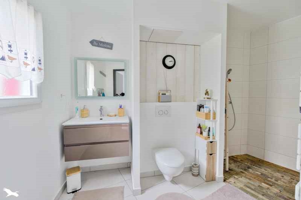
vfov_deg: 73.7
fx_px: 134
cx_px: 150
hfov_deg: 96.7
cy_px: 100
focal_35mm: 16
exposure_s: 1/50
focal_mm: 16
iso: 800
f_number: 8
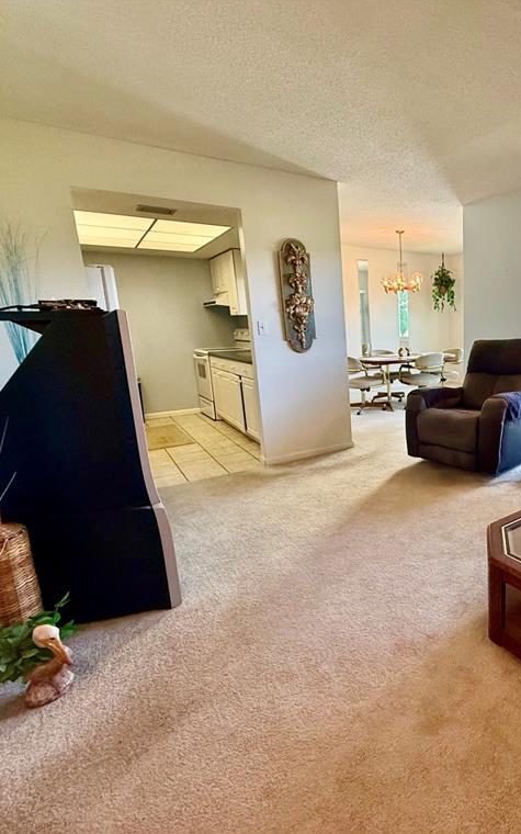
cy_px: 418
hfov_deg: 54.3
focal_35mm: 20
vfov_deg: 85.1
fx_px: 454
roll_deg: +0.0
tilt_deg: -11.3
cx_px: 439
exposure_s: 1/120
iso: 250
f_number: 2.2
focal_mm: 2.22
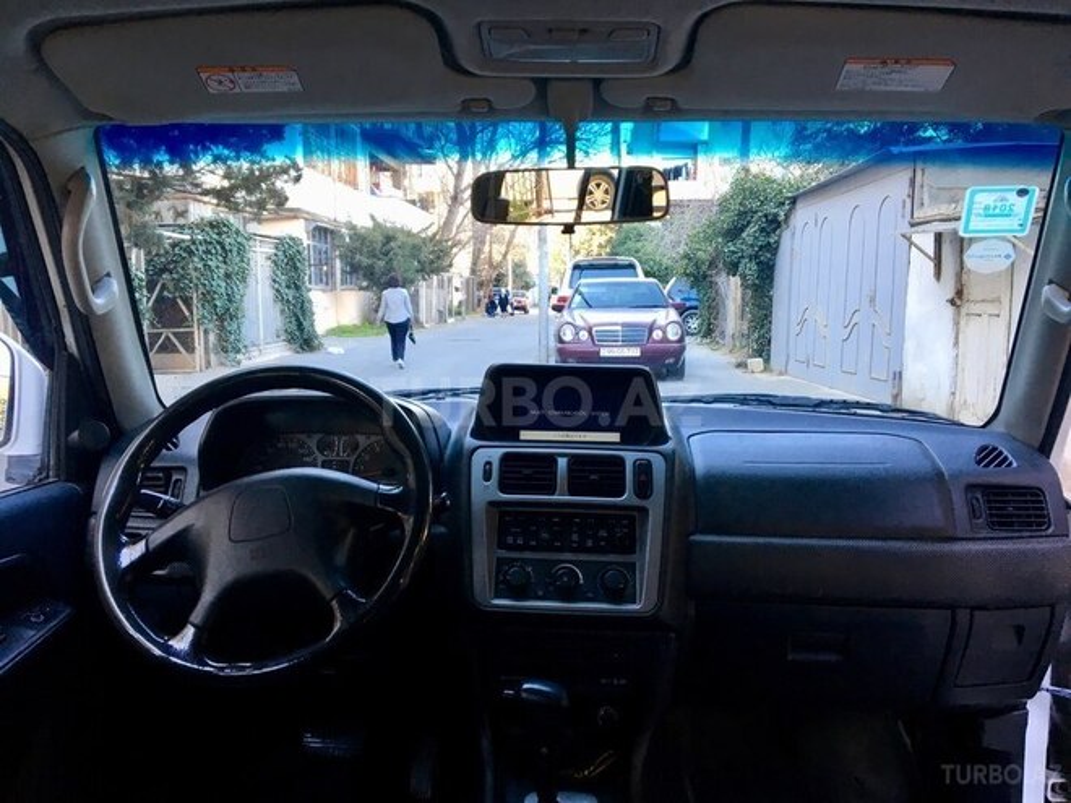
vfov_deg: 48.2
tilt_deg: -6.6
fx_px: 897
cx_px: 536
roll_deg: -0.1
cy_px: 402
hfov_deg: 61.7
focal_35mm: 29
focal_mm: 4.15
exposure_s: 1/33
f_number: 2.2
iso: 32
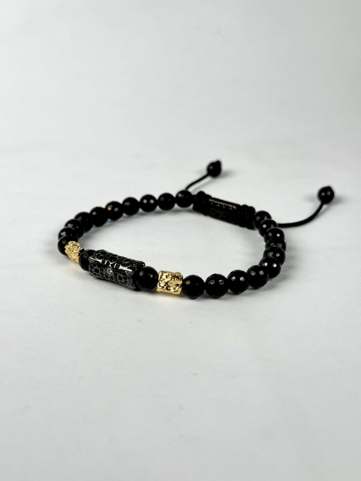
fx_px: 667
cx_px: 180
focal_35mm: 48
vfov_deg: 39.7
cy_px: 240
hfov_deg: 30.3
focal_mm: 6.76
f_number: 1.78
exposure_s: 1/12500
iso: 64
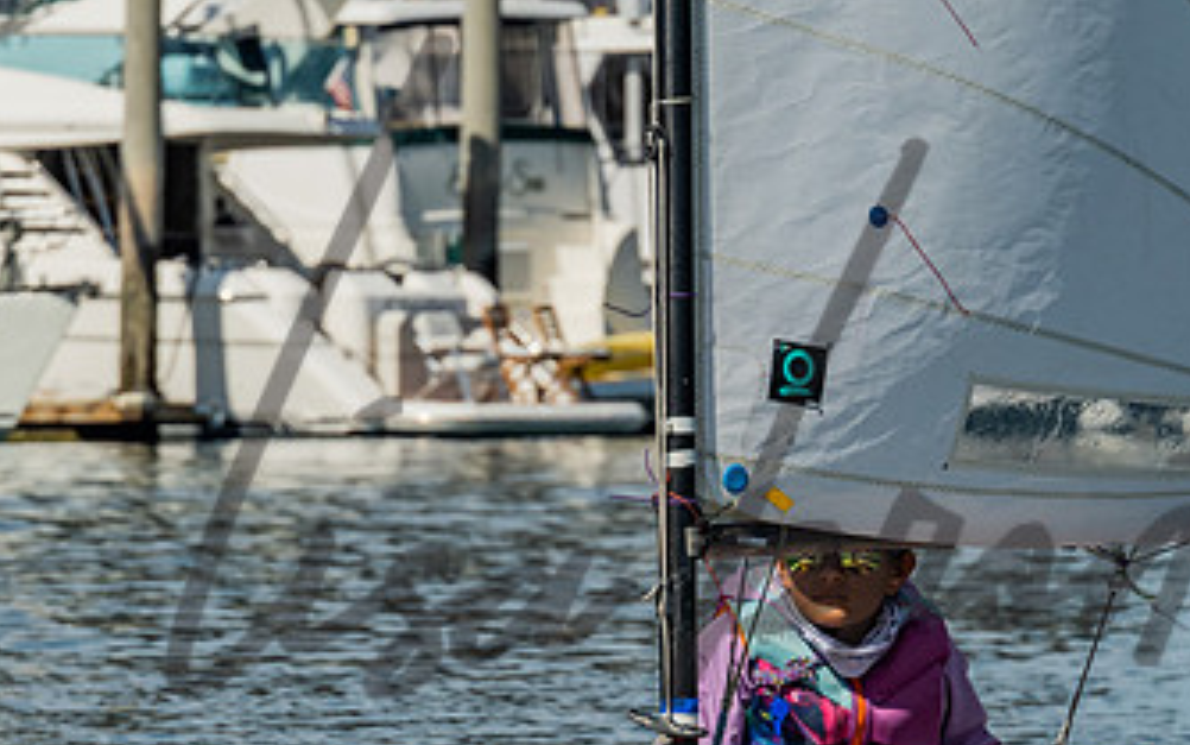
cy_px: 486
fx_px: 18103
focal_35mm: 558
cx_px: 850
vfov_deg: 2.4
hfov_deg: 3.8
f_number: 10
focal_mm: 200
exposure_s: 1/500
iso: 250
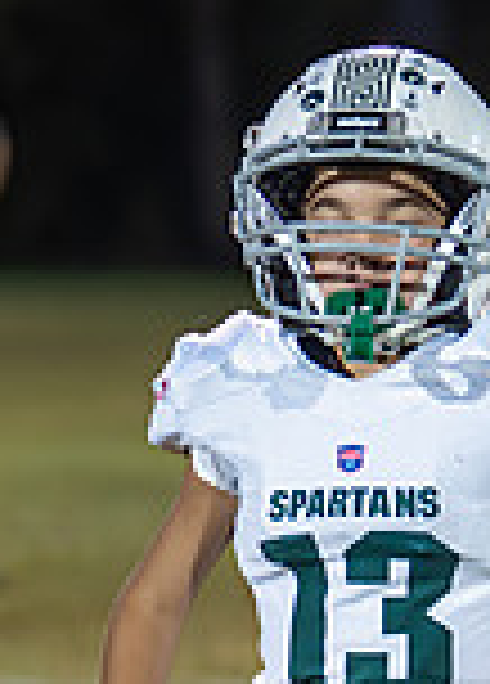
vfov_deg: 6.7
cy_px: 623
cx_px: 544
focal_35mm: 299
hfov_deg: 4.8
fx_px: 5810
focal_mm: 50
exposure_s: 1/400
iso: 400
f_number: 1.2
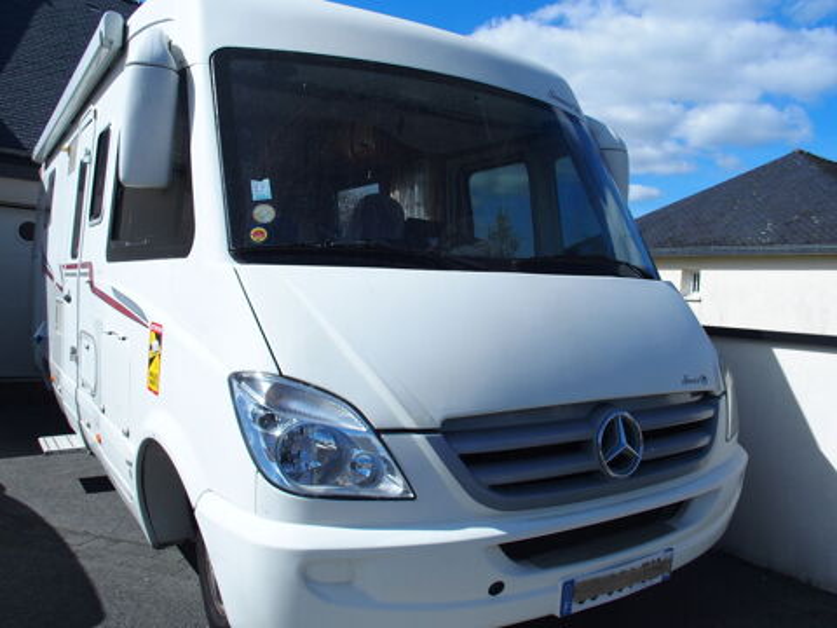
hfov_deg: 63.4
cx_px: 418
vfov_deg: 49.7
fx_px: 677
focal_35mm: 28
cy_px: 314
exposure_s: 1/640
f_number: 5.6
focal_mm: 6
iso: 100
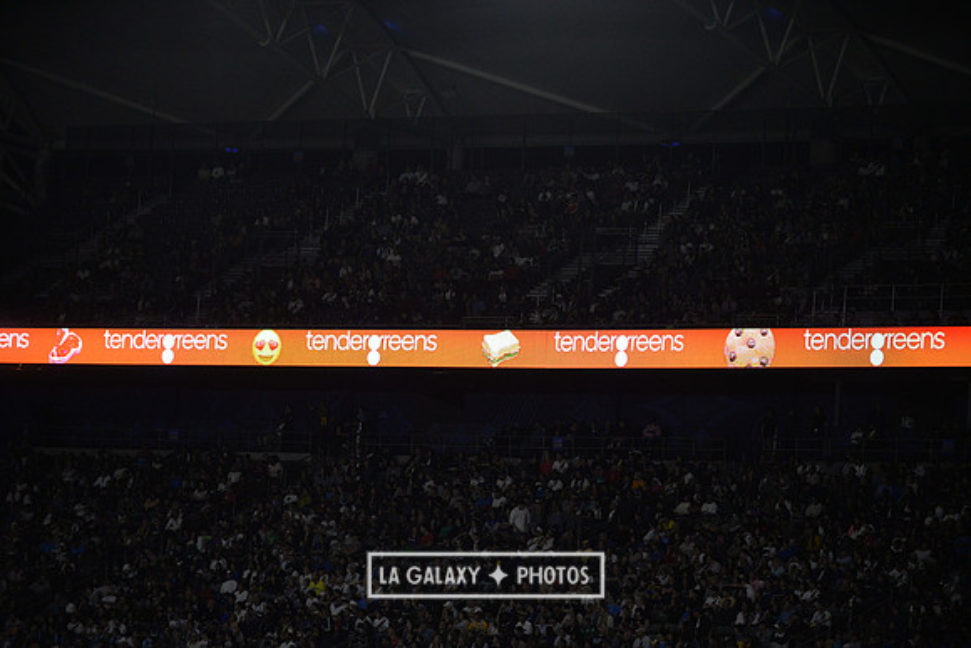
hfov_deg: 11.7
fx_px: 4721
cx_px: 486
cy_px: 324
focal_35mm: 175
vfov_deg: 7.9
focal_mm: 175
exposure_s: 1/3200
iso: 1600
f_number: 2.8
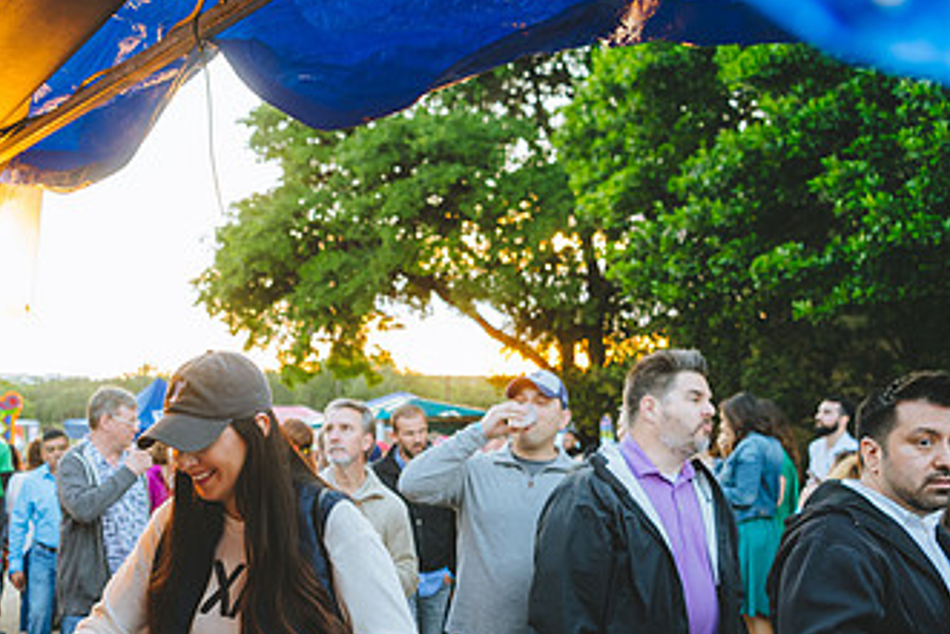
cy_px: 538
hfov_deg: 44.1
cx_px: 189
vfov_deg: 30.8
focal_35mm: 42
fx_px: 1109
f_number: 3.5
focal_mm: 24
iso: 800
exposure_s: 1/160
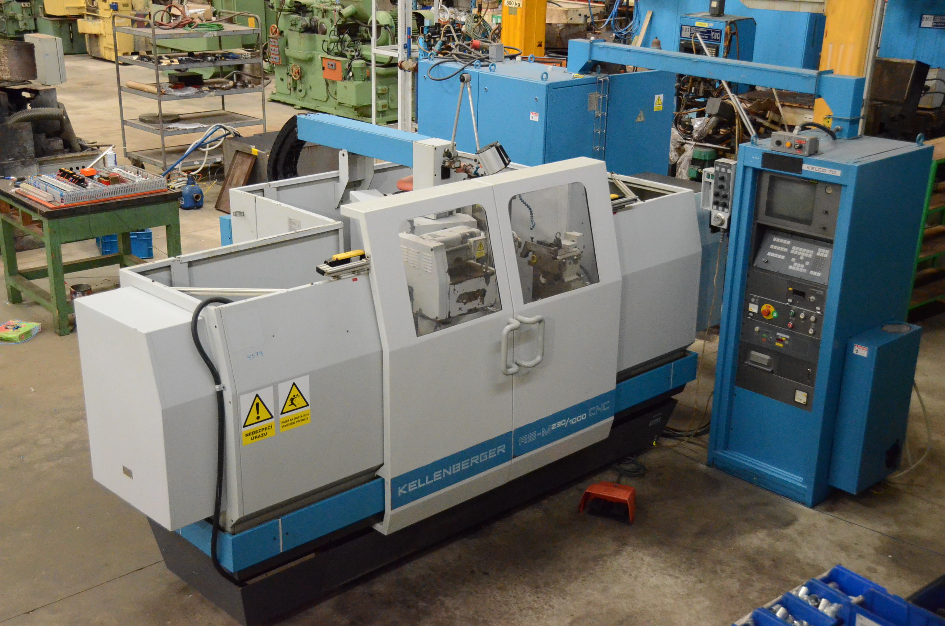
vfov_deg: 30.7
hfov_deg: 45.0
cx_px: 472
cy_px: 313
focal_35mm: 44
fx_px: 1140
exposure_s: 1/250
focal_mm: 29
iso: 6400
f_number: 4
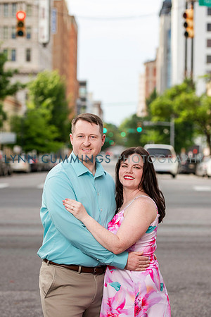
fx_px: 747
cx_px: 106
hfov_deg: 16.1
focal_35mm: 85
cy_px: 158
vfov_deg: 23.9
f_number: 3.5
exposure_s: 1/1600
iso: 320
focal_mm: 85
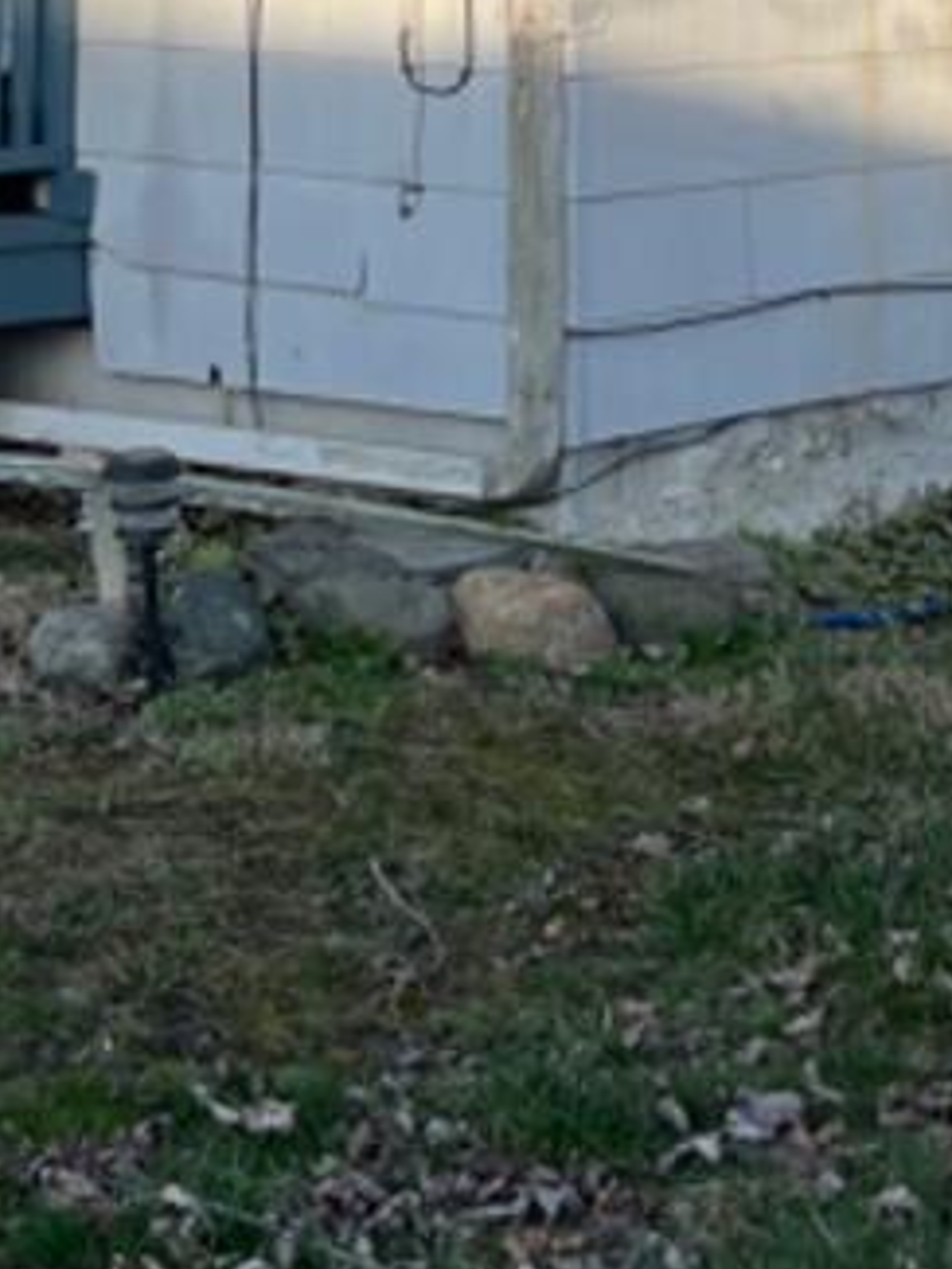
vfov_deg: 16.0
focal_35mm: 120
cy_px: -82
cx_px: 373
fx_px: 4397
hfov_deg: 12.3
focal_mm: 5.7
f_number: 1.5
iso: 50
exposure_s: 1/1808
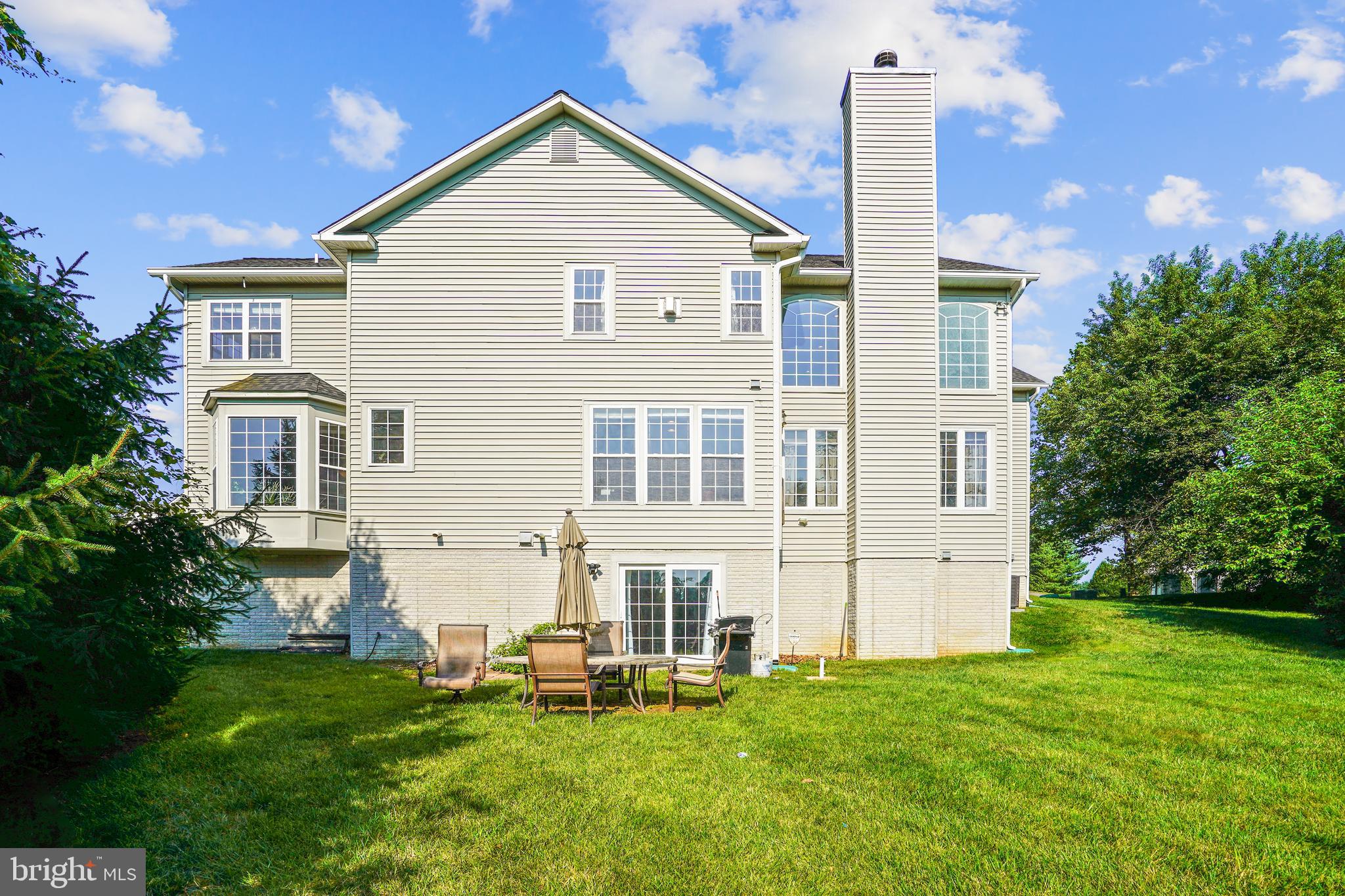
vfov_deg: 73.7
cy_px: 448
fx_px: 598
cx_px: 672
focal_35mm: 16
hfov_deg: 96.7
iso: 100
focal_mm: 16
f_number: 10
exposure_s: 1/320
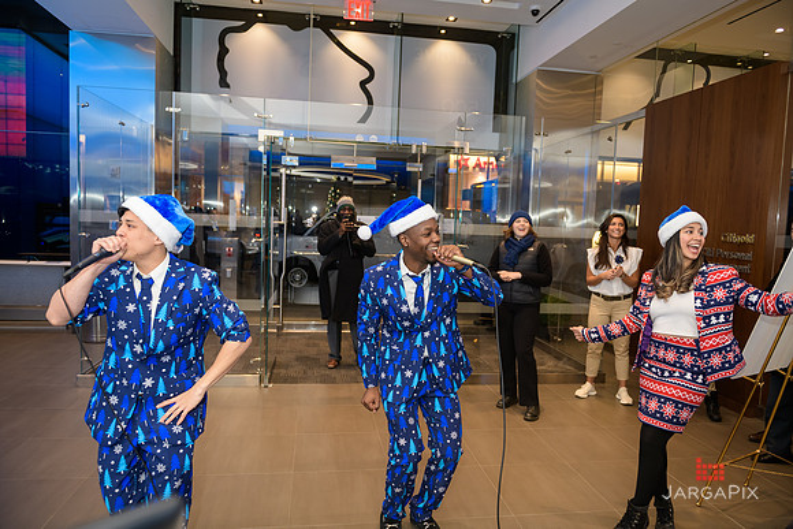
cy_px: 264
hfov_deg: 73.7
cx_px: 396
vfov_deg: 53.2
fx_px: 529
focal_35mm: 24
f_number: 3.2
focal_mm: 24
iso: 400
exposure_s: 1/125
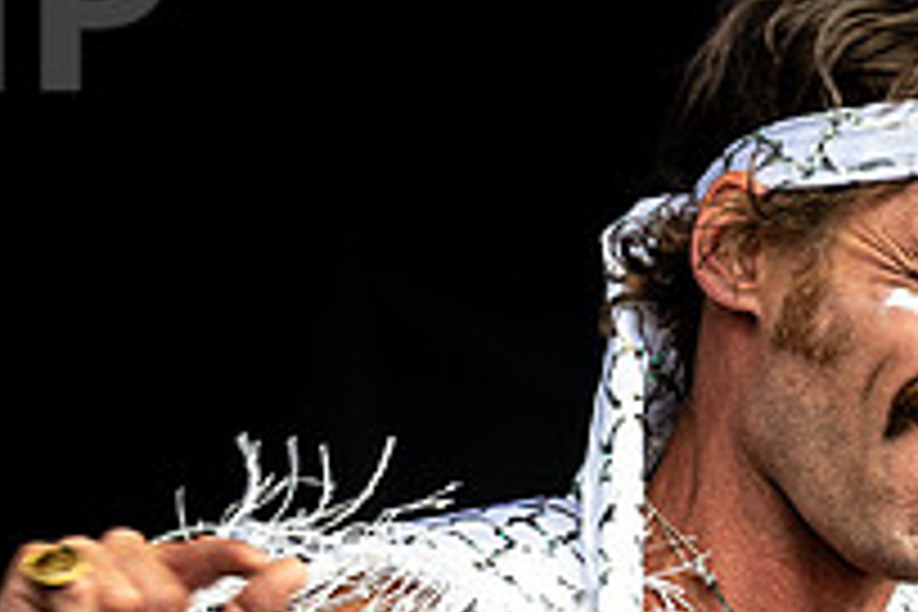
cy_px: 265
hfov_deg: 3.6
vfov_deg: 2.4
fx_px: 14534
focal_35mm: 570
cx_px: 1209
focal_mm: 130
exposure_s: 1/500
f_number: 5
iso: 640
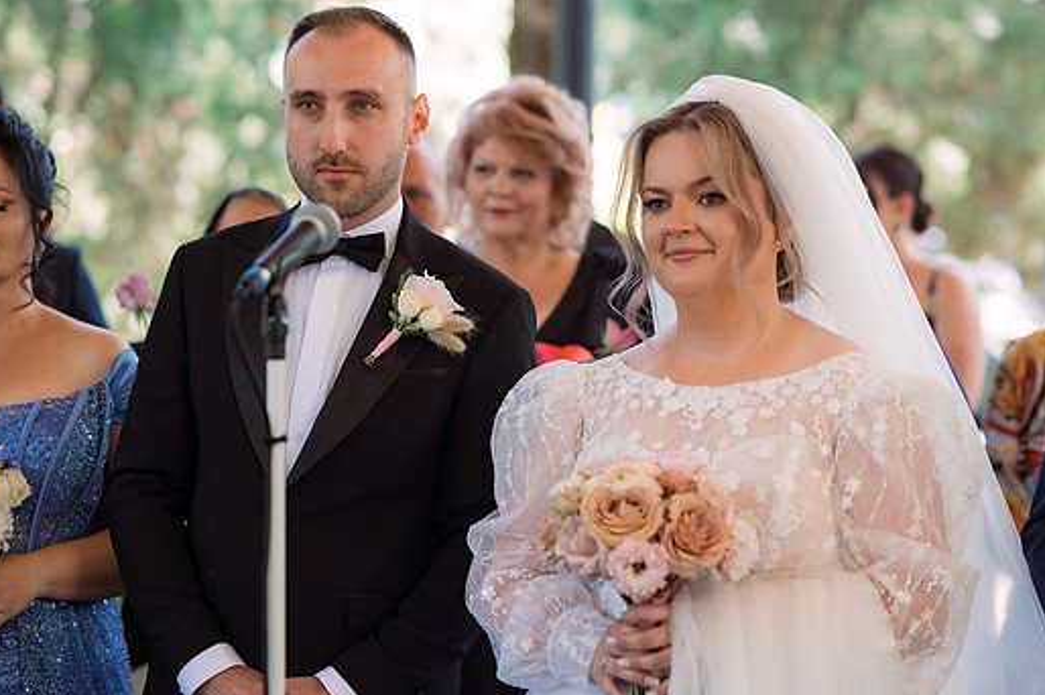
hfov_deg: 21.3
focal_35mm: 96
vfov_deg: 14.2
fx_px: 2785
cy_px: 356
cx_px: 533
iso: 1250
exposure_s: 1/400
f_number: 2.8
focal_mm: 85
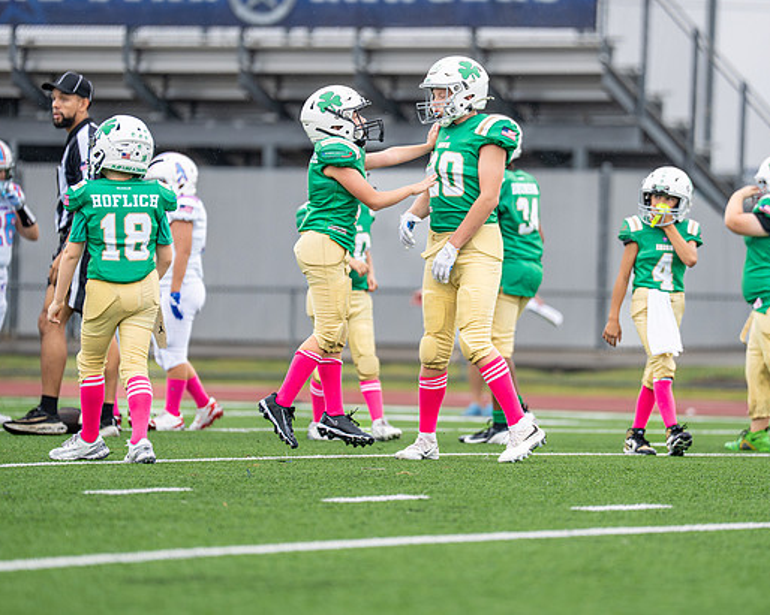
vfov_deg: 5.6
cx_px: 433
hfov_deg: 7.0
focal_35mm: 278
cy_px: 272
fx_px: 6334
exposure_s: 1/1000
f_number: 2.8
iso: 400
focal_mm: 200
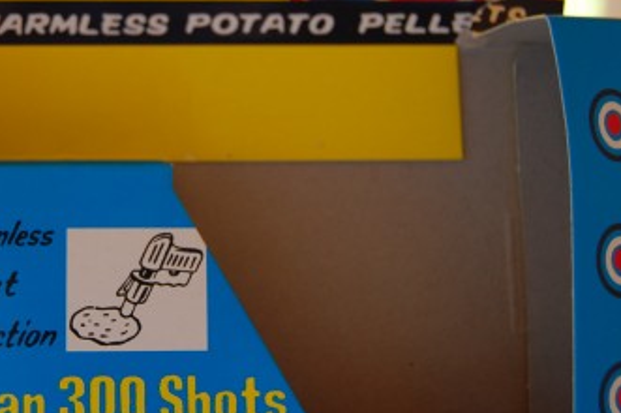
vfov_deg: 15.6
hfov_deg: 23.2
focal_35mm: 87
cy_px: 101
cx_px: 165
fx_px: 1499
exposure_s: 1/100
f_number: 5
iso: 200
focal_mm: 32
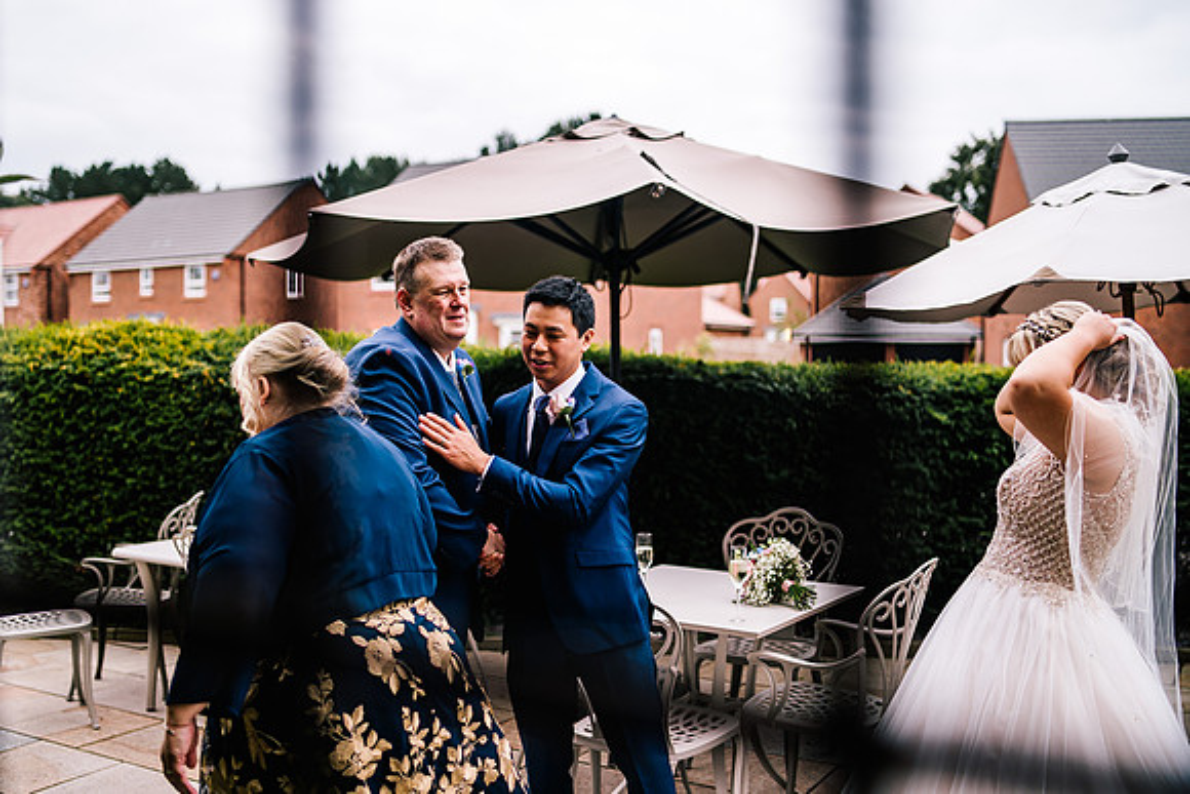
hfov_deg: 52.0
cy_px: 396
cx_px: 577
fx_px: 1218
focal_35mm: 37
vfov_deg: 36.1
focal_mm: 35
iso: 100
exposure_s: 1/2000
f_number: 1.6
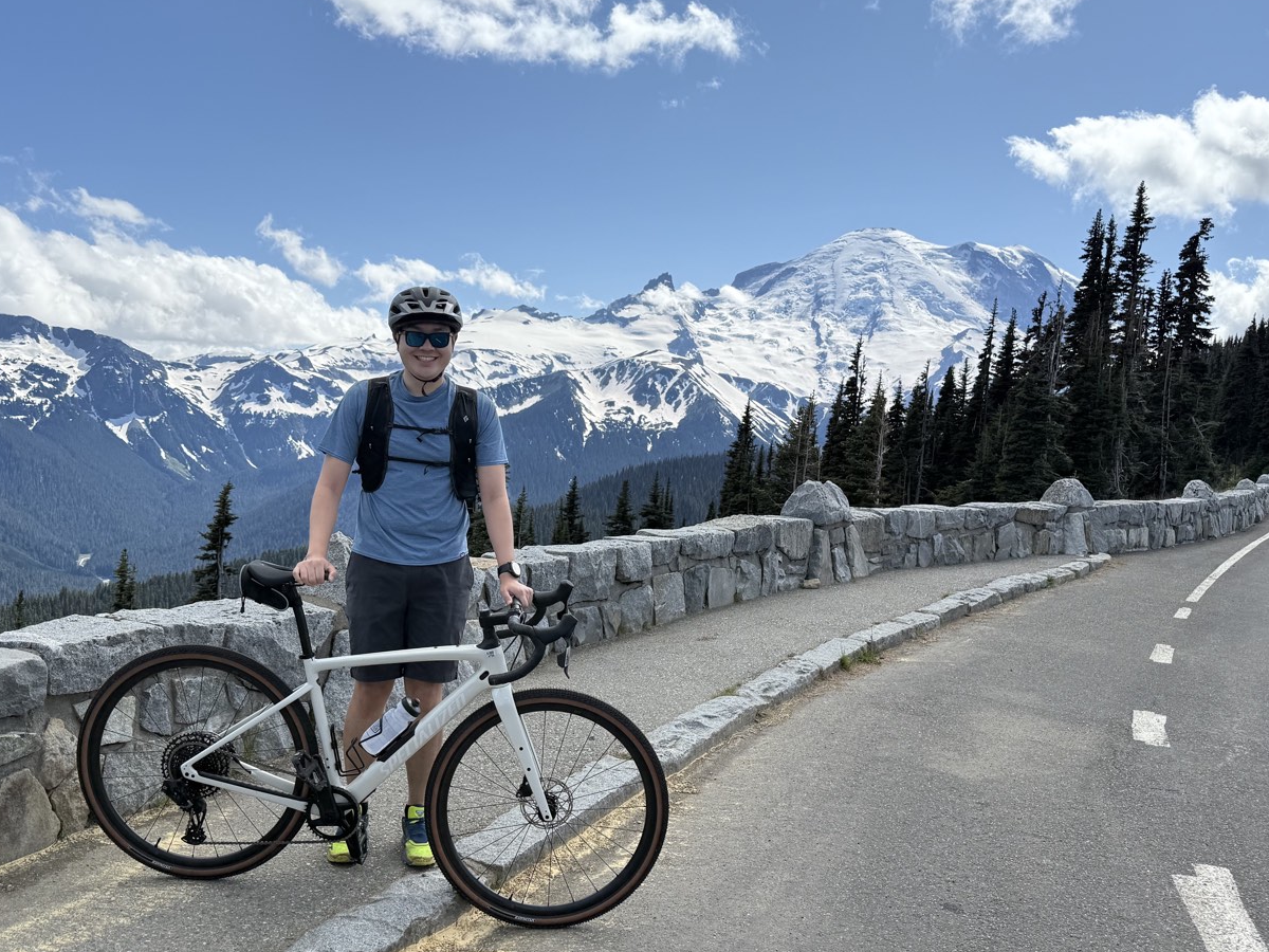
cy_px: 473
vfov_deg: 44.2
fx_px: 1173
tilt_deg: -2.1
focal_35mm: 32
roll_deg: -4.4
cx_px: 568
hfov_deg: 56.7
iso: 80
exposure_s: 1/8130
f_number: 1.78
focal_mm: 6.76
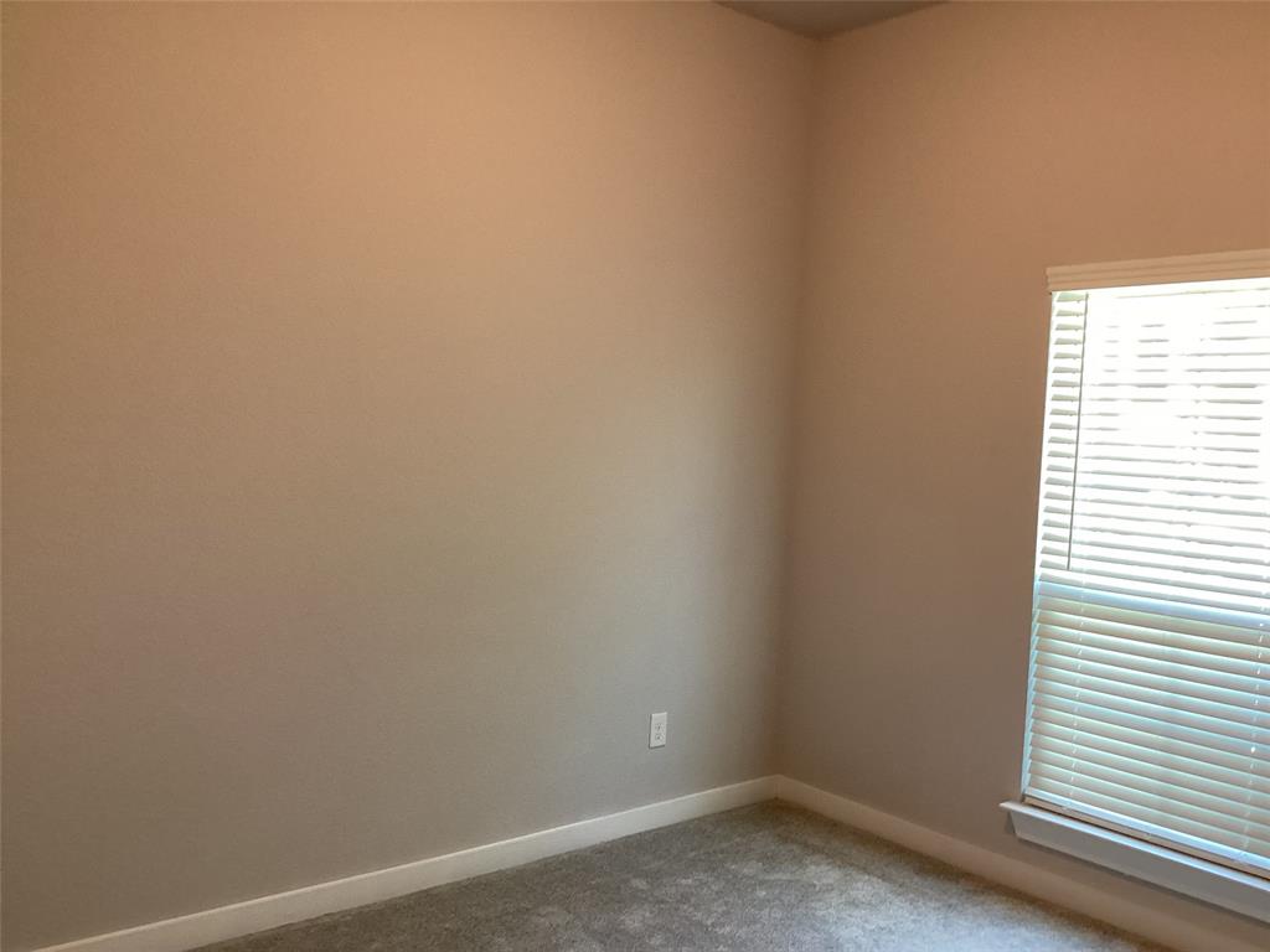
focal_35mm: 31
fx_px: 1137
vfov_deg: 45.4
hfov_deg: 58.4
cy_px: 476
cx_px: 635
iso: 250
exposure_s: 1/60
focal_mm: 3.3
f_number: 2.4
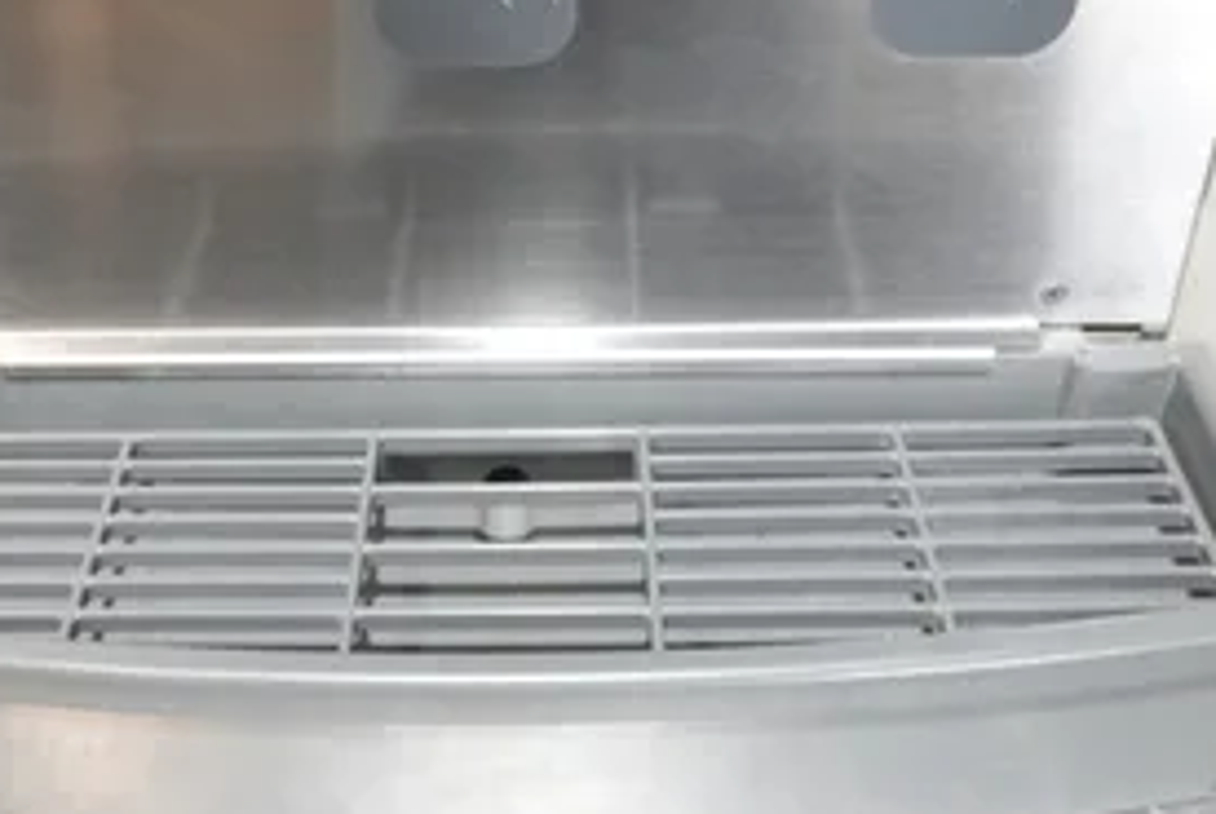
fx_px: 1623
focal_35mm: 48
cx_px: 491
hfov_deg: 40.9
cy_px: 374
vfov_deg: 28.1
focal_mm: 12.25
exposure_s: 1/40
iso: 2000
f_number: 3.5
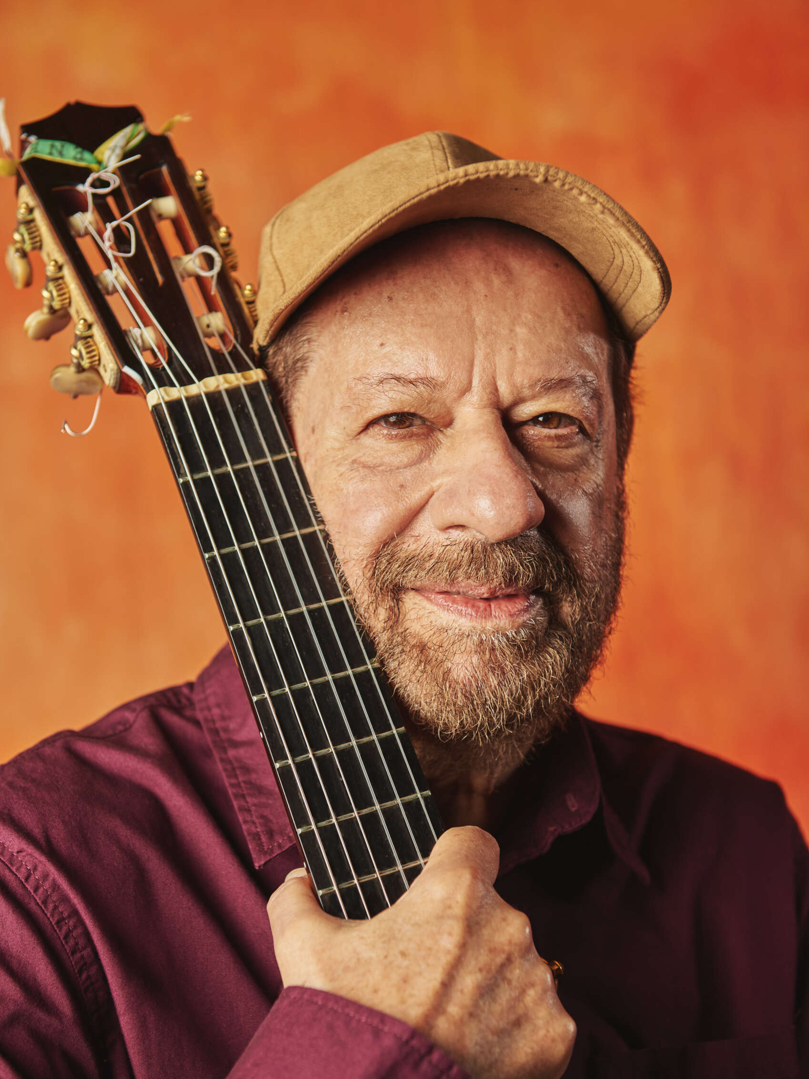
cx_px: 403
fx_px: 2368
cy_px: 599
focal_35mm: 76
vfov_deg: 25.6
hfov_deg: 19.4
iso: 200
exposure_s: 1/200
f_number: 4
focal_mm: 70
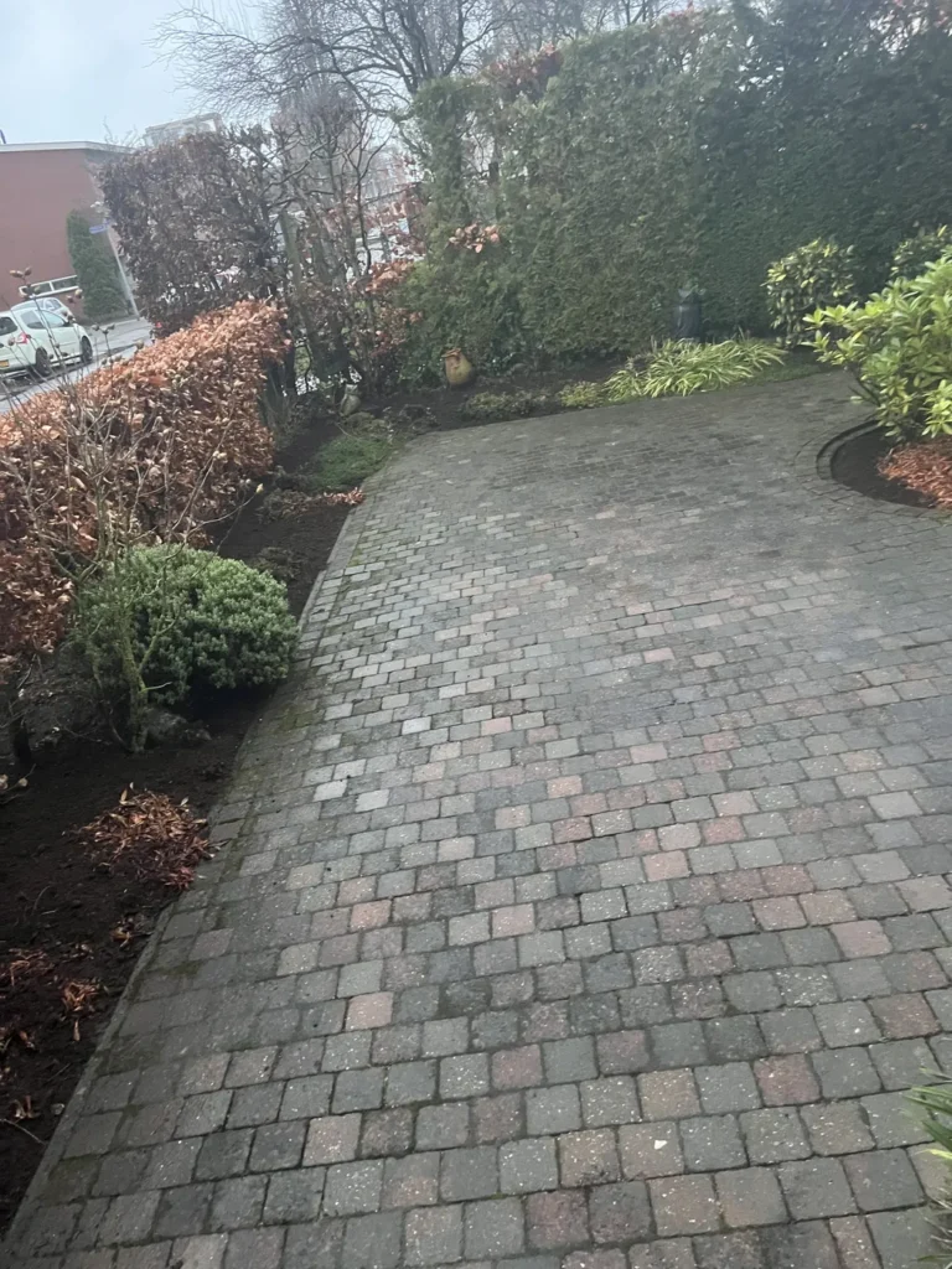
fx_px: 953
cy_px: 634
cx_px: 476
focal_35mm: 26
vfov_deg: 67.3
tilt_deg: -20.9
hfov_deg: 53.1
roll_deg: +12.3
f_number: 1.6
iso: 640
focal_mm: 5.1
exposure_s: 1/40
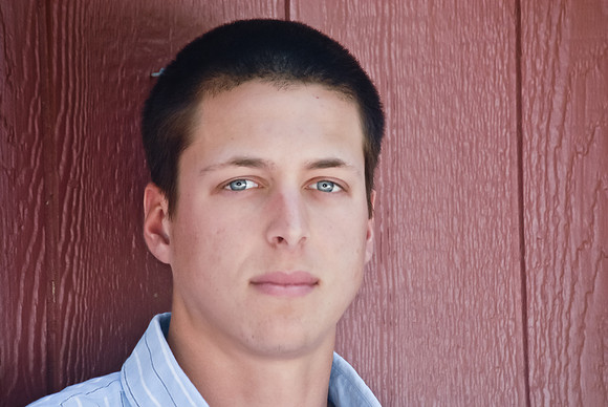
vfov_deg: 3.8
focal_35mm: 360
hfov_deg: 5.7
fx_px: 6086
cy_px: 204
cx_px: 304
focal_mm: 240
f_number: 8
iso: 400
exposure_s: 1/250
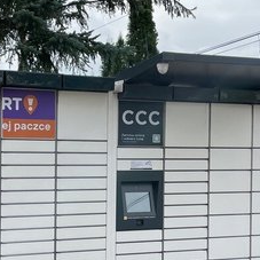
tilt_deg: -1.4
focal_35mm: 71
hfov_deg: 24.2
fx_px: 603
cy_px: 177
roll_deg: -0.4
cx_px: 93
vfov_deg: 24.2
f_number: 1.6
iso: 32
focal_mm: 4.2
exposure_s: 1/1715
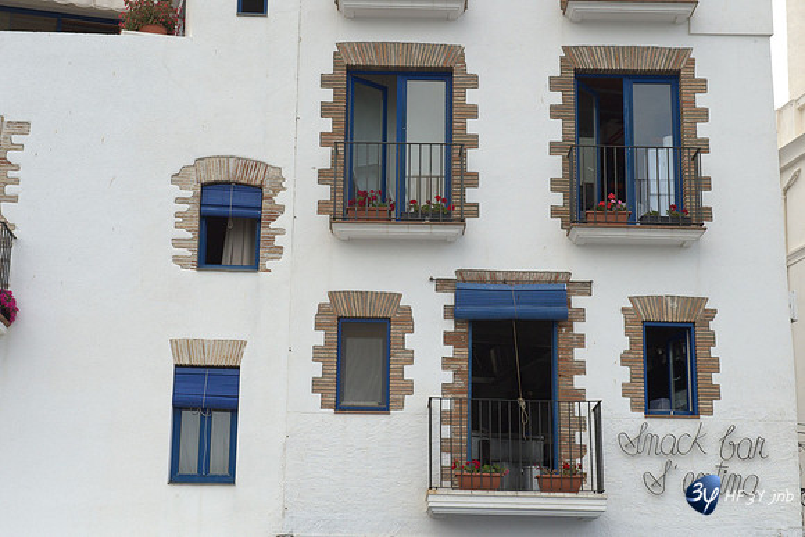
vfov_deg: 19.5
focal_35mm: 70
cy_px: 268
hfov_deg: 28.8
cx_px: 402
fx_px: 1566
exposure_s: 1/500
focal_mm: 70
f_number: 11
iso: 800
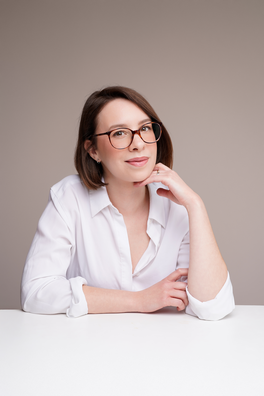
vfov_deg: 38.2
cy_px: 198
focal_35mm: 52
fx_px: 572
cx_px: 132
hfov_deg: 26.0
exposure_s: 1/125
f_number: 4.5
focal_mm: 52
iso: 125
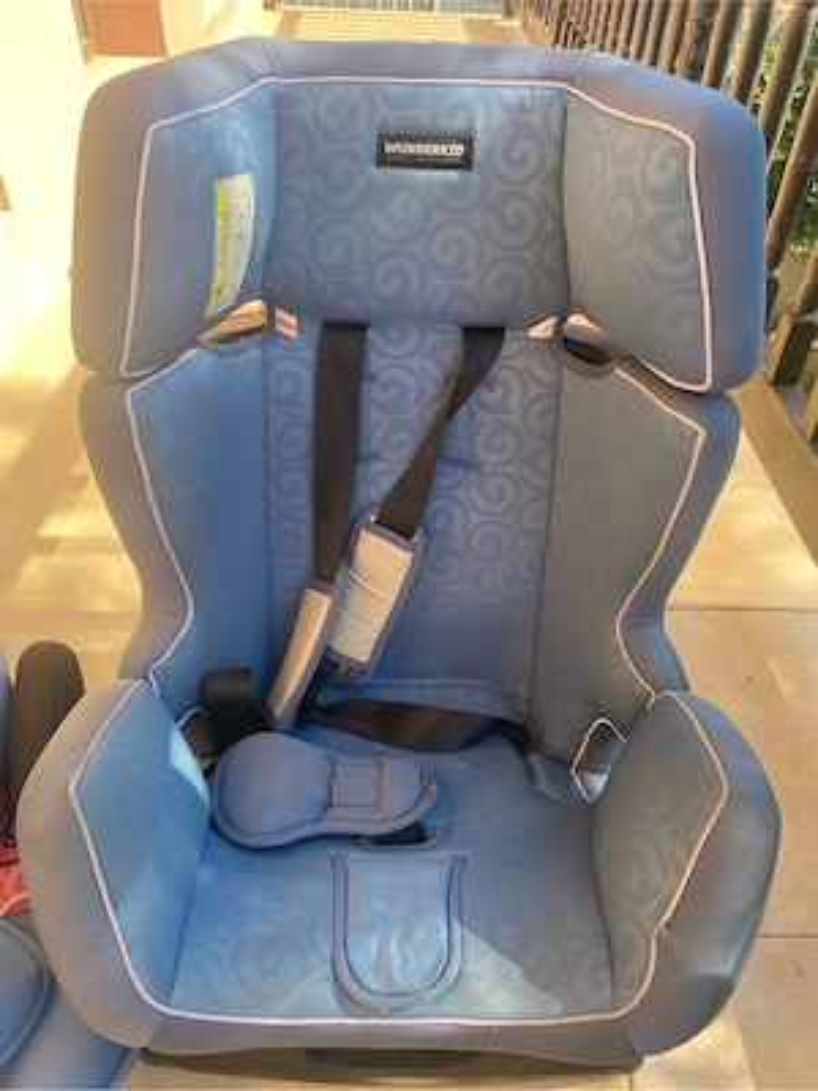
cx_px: 409
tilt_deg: -39.4
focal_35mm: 26
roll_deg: +0.3
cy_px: 546
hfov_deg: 53.1
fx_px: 819
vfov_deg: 67.3
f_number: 1.8
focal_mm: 4.25
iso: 32
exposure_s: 1/302
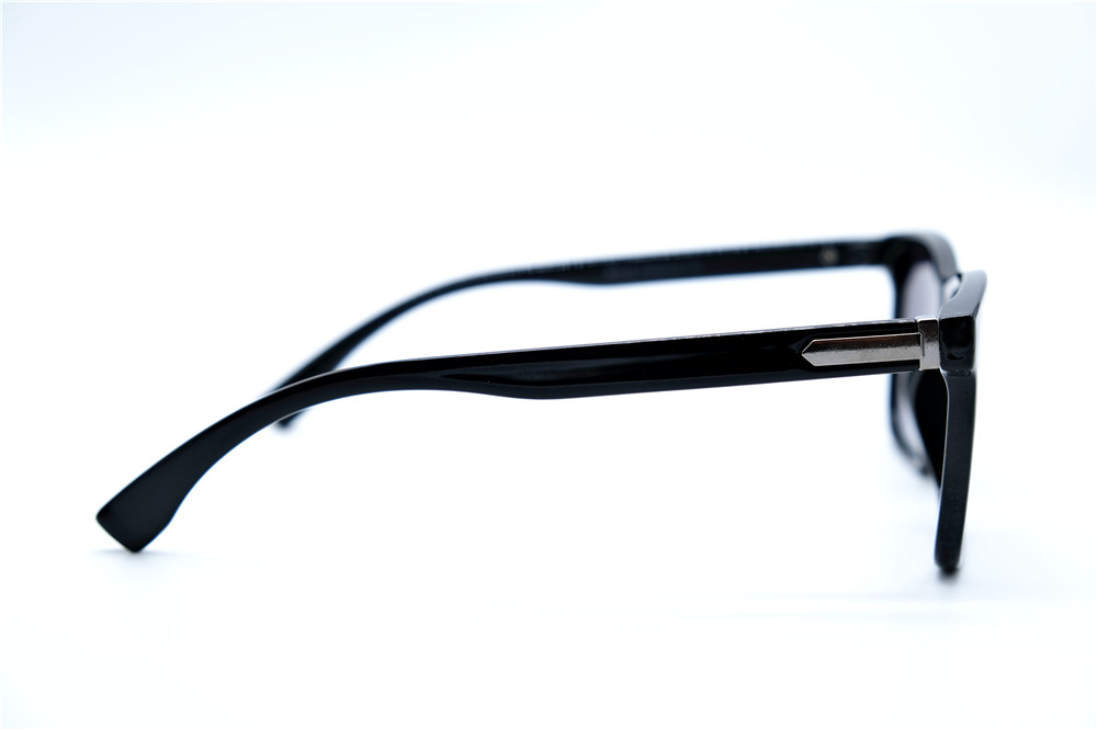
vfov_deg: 21.2
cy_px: 365
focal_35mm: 64
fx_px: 1949
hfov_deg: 31.4
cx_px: 548
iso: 160
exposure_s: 1/140
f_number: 5.6
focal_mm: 42.5
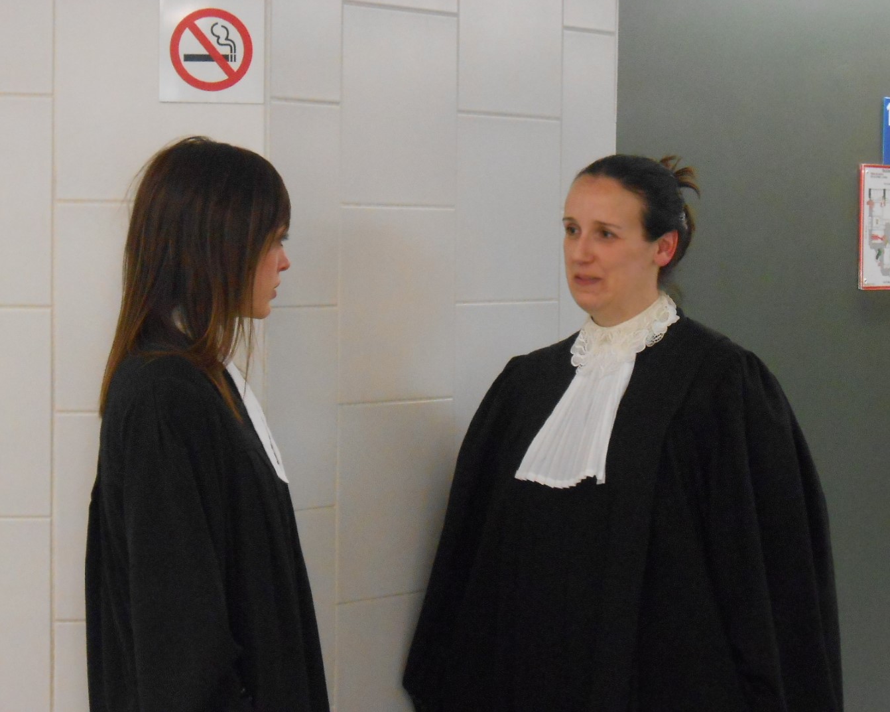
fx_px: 2897
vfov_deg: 14.0
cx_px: 466
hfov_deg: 17.5
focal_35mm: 110
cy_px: 354
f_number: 5
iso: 800
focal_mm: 18.7
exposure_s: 1/20
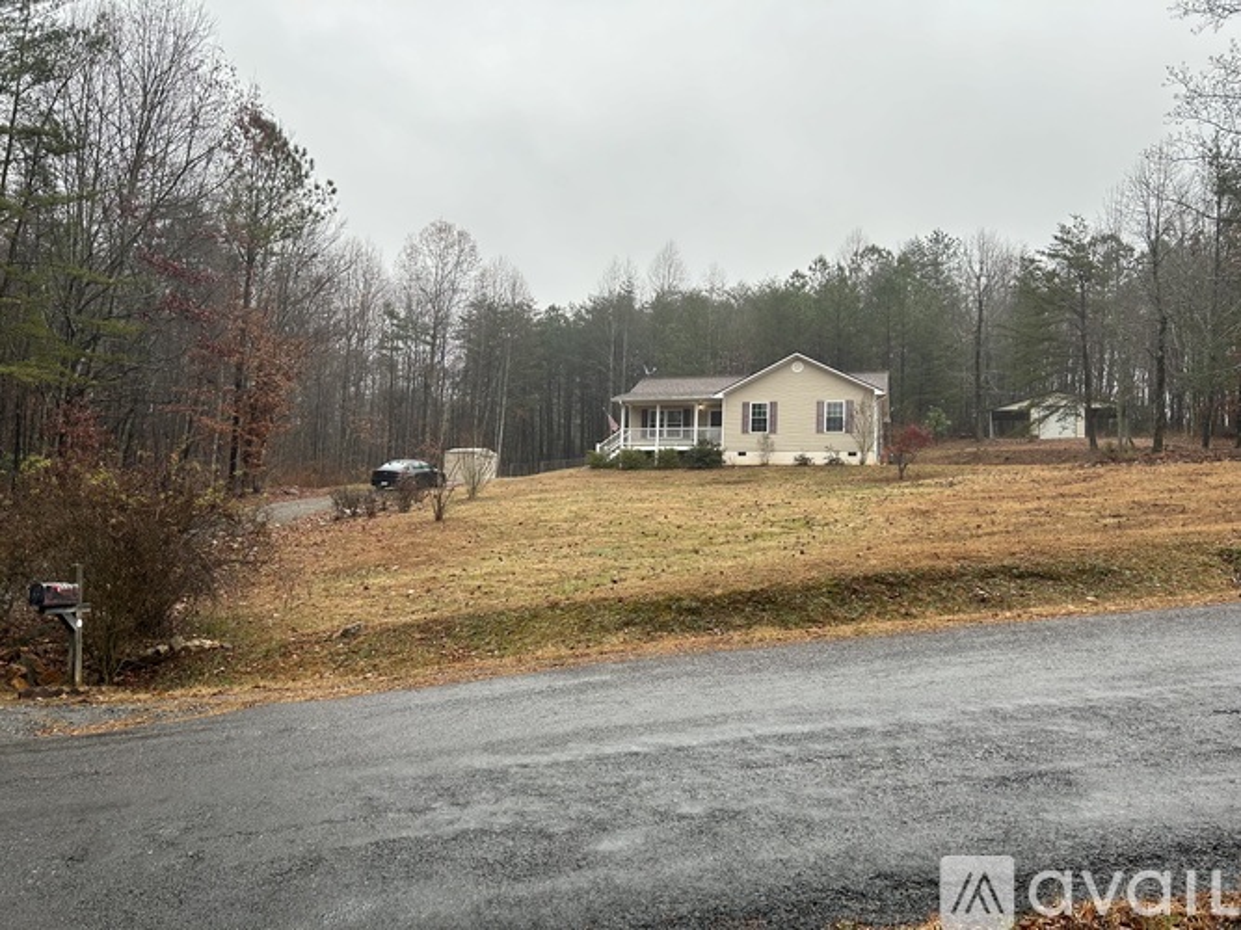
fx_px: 932
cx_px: 620
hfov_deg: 67.3
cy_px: 465
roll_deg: -1.8
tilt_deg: +4.6
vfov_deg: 53.0
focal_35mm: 26
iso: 32
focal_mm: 5.7
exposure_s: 1/148
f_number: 1.5
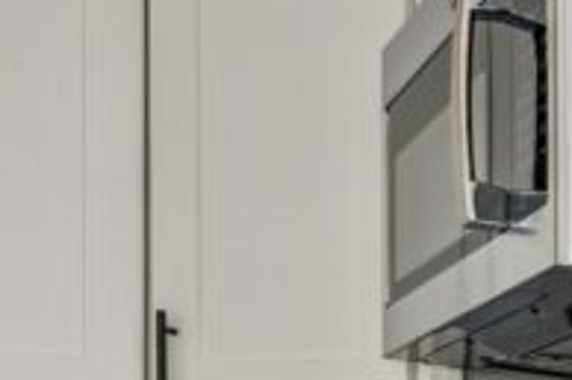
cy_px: 601
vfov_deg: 12.9
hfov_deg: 16.4
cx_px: 1097
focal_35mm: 99
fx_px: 1572
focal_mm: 24
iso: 80
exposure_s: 1/10
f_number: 11
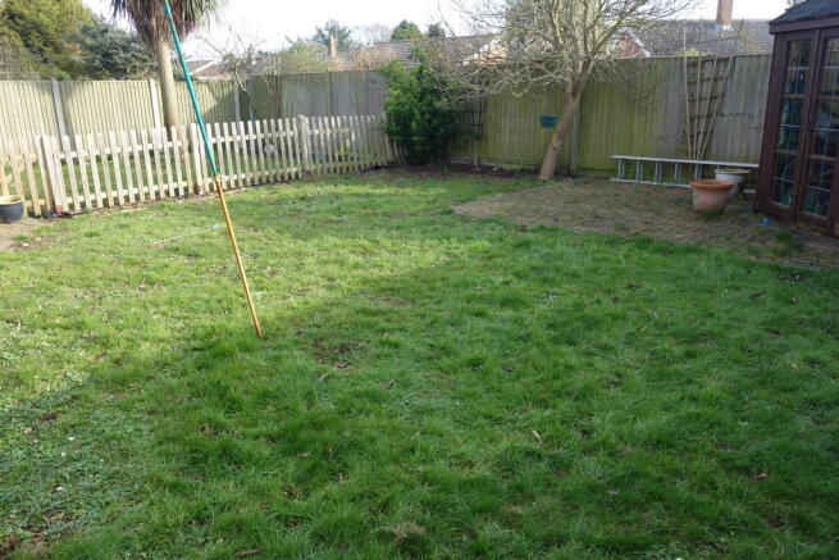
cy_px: 280
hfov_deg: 65.5
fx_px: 653
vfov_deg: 46.4
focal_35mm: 28
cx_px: 420
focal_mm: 10.4
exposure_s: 1/100
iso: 125
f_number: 5.6
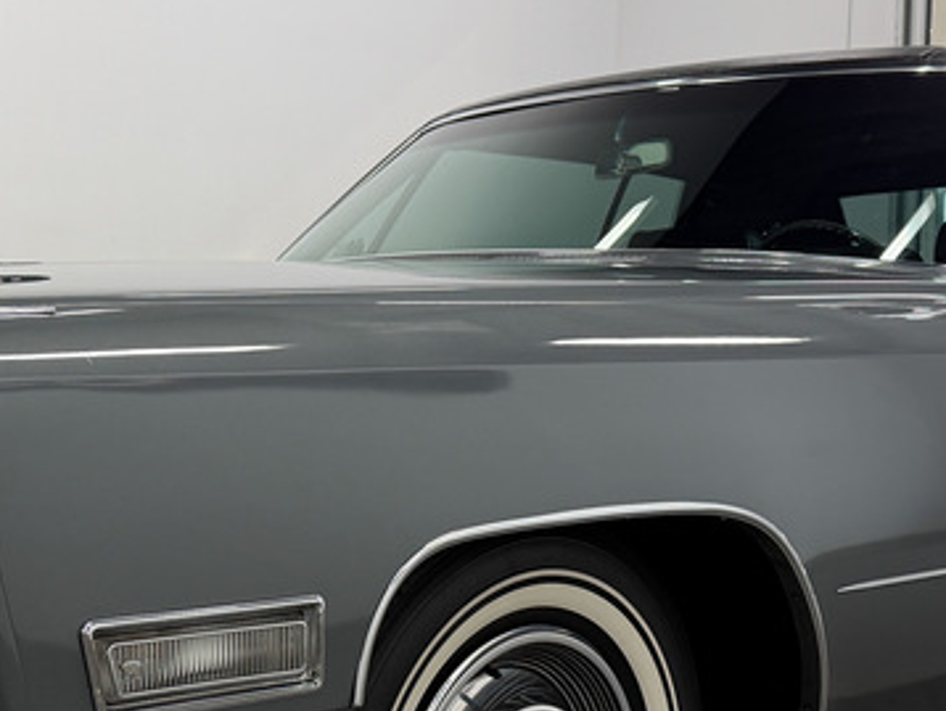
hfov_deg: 28.9
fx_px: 1832
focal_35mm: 67
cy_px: 531
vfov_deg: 21.8
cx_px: 404
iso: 160
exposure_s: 1/120
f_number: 1.8
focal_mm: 6.76
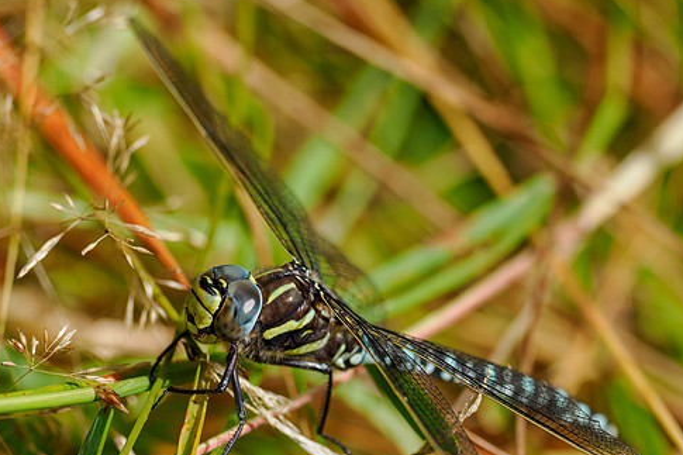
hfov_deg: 2.3
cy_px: 286
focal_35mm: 896
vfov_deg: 1.5
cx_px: 260
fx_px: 16992
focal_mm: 300
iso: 200
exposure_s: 1/800
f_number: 4.5
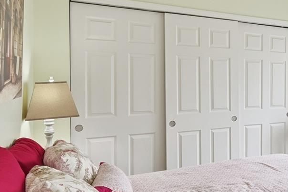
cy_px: 90
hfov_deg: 45.1
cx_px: 278
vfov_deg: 36.0
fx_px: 296
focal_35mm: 37
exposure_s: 1/1250
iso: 400
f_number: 8
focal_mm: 14
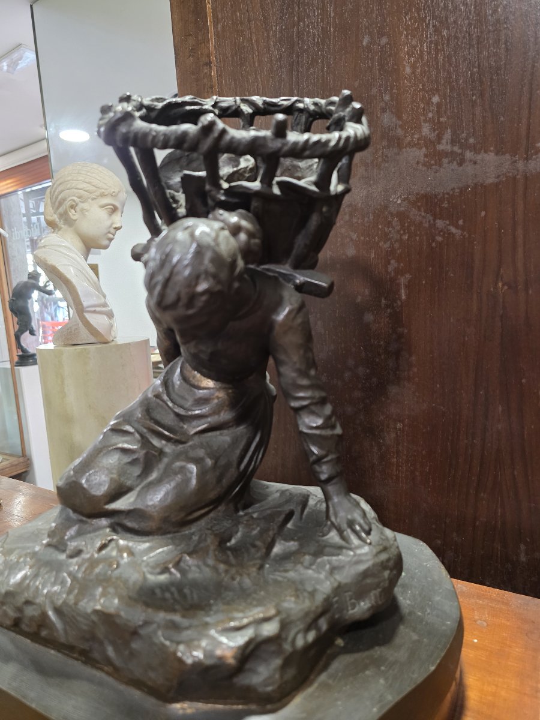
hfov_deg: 58.9
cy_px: 360
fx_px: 478
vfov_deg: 73.9
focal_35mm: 23
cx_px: 270
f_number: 1.7
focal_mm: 6.3
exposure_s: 1/100
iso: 640
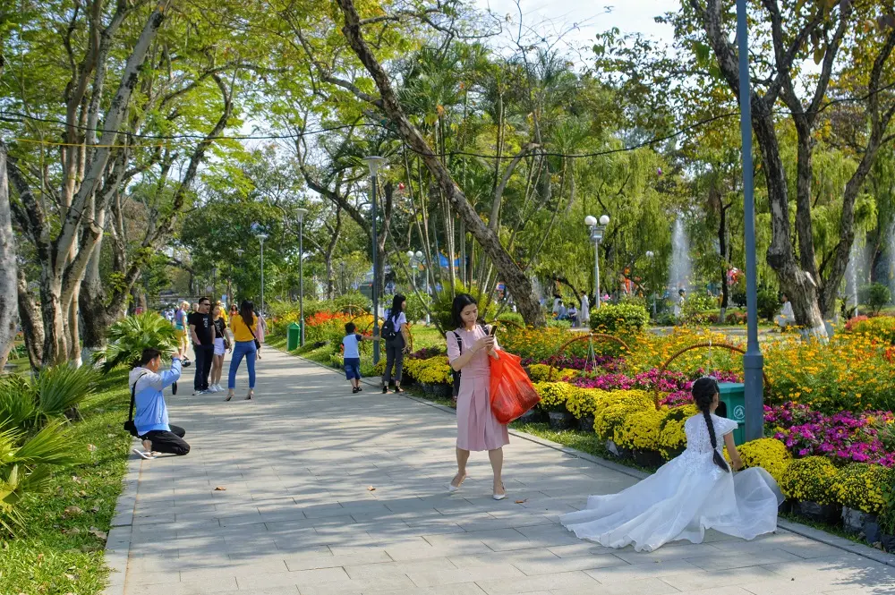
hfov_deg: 46.4
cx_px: 448
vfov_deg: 31.8
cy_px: 298
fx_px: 1043
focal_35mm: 42
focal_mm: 28
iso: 100
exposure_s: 1/160
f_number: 6.3
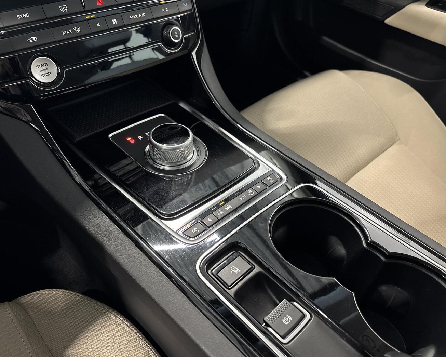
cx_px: 225
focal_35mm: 28
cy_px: 178
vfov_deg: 51.5
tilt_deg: -45.1
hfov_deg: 62.2
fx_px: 370
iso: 500
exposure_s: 1/40
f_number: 1.6
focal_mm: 5.96
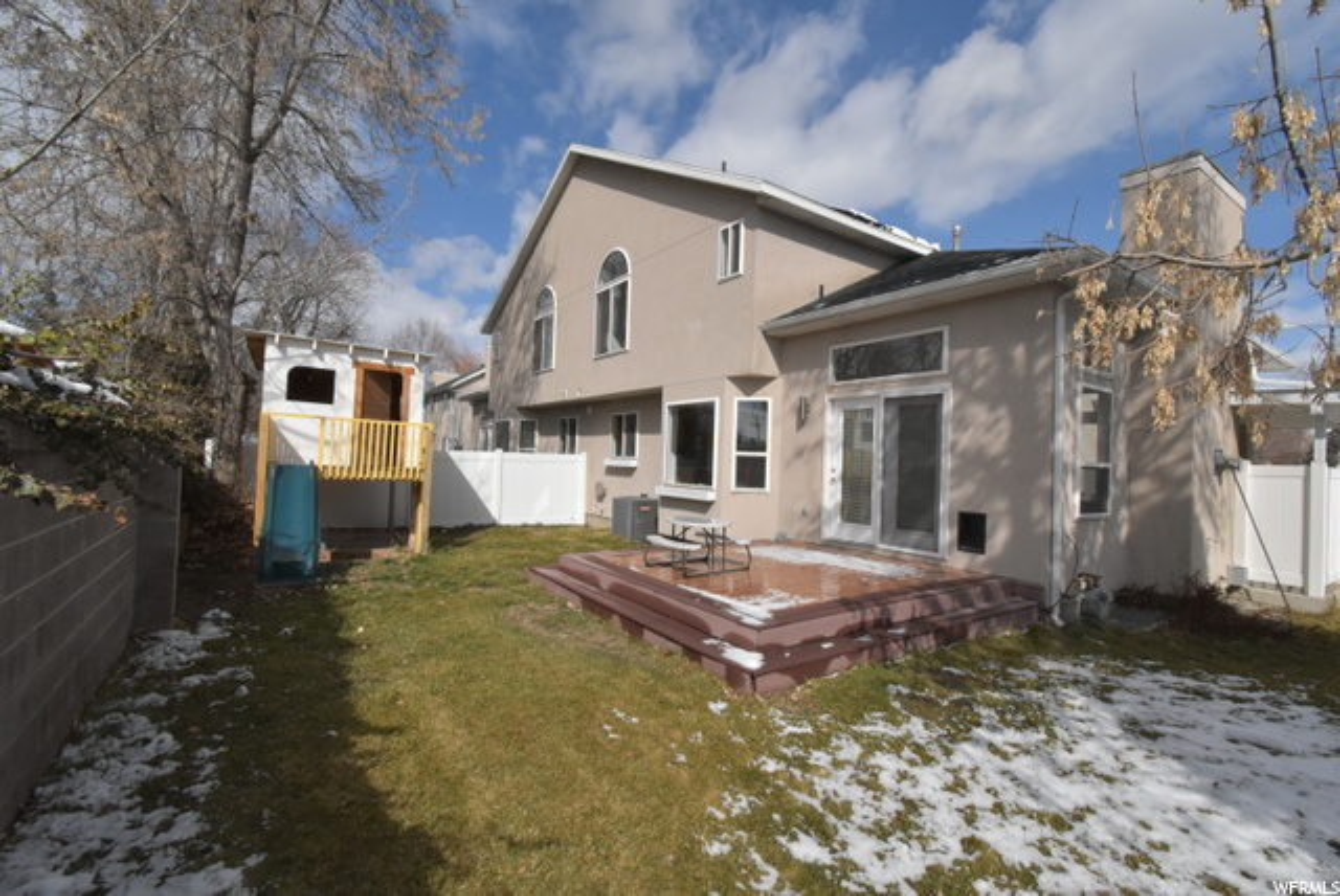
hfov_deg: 100.3
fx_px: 559
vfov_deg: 77.4
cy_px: 448
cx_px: 670
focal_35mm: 15
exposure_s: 1/1250
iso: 1600
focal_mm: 10
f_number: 16
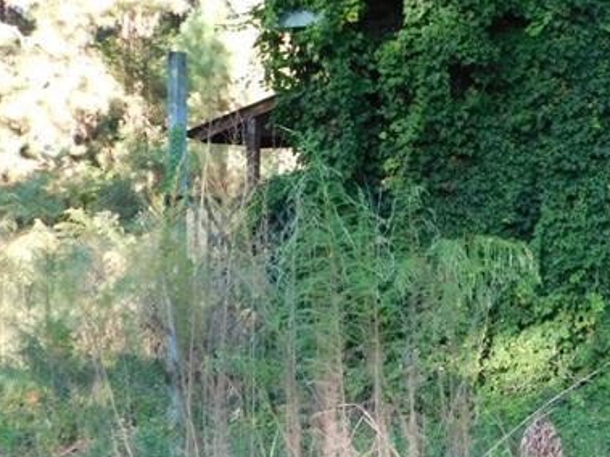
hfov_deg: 17.1
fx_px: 1903
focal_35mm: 108
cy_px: 129
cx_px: 793
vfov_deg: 13.7
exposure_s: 1/40
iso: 125
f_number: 3.6
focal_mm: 7.1
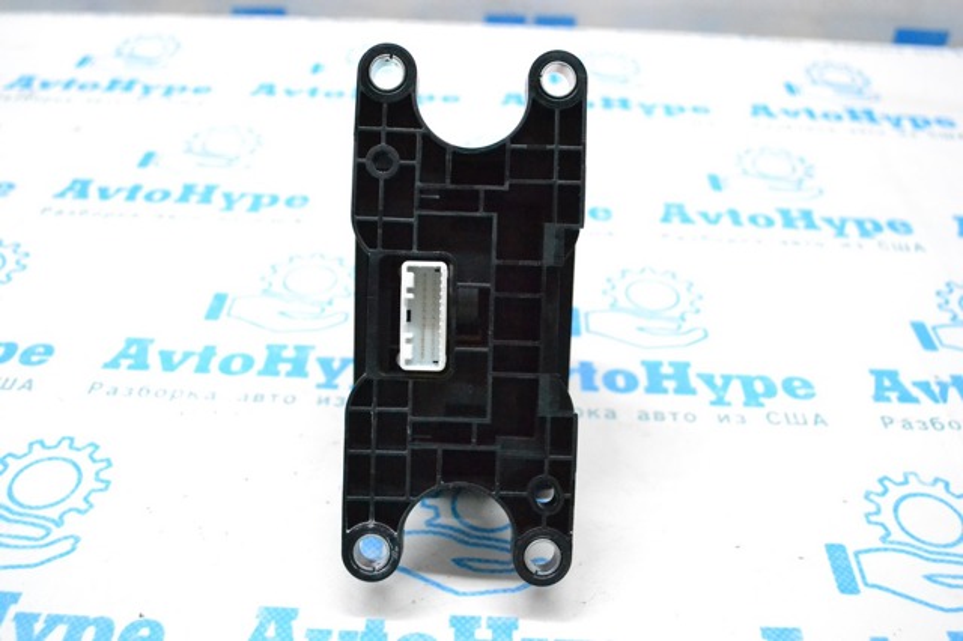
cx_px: 482
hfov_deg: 53.2
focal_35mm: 36
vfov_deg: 36.8
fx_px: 962
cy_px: 320
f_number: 4
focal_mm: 24
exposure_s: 1/1000
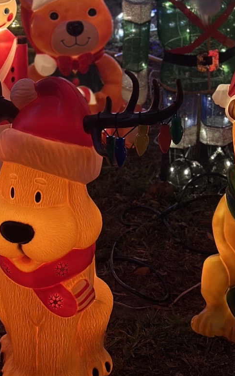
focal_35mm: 131
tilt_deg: -11.7
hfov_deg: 10.0
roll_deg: +1.6
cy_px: -103
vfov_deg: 15.3
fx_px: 1344
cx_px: 90
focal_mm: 6.86
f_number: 1.78
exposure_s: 1/60
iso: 200
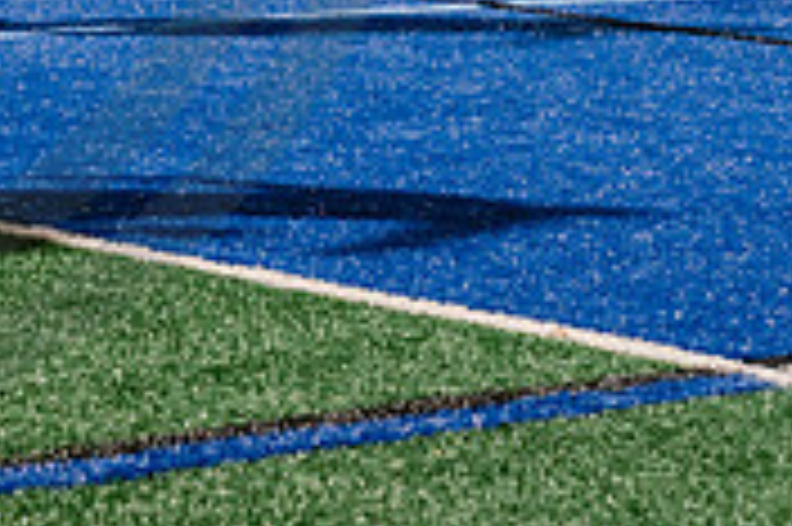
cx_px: -351
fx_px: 5077
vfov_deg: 5.9
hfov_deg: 8.7
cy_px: -335
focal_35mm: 231
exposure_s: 1/160
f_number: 4
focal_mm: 70
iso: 2500
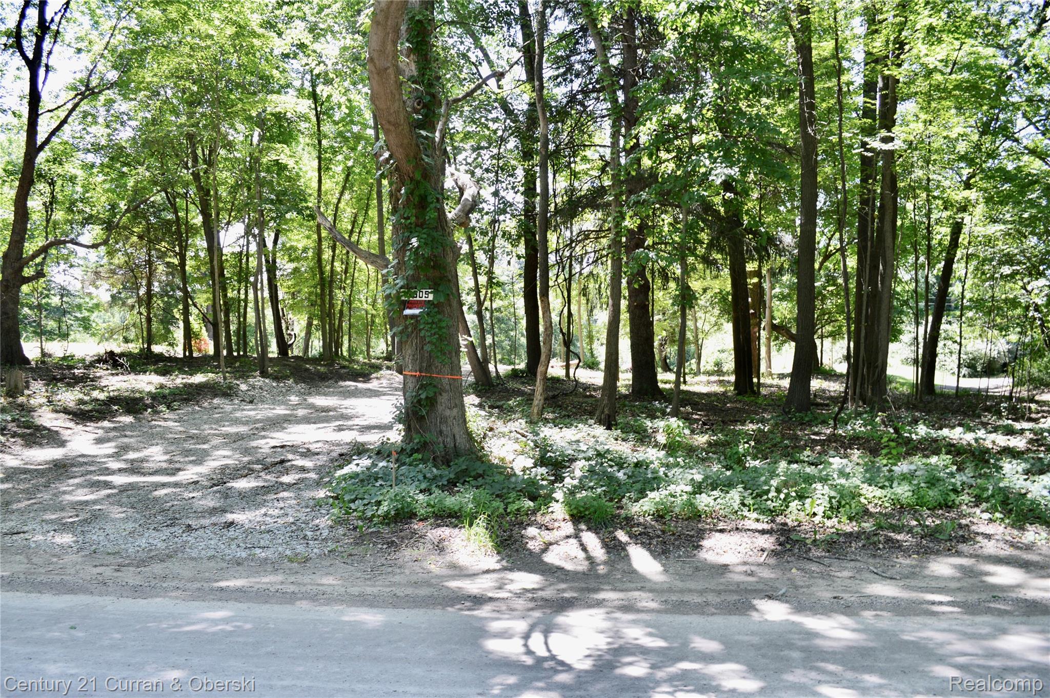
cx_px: 525
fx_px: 787
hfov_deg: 67.4
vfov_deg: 47.8
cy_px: 349
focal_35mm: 27
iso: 400
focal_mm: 18
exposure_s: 1/40
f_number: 7.1
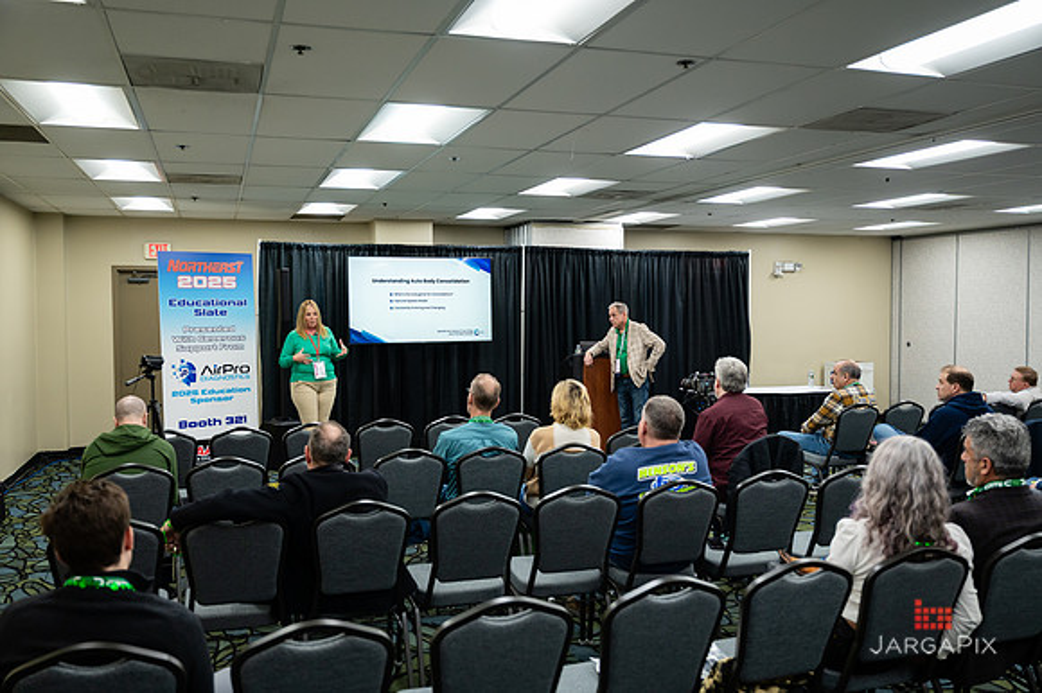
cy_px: 346
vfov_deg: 40.4
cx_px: 521
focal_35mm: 33
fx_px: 944
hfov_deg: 57.8
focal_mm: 32.5
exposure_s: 1/200
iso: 1000
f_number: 3.2
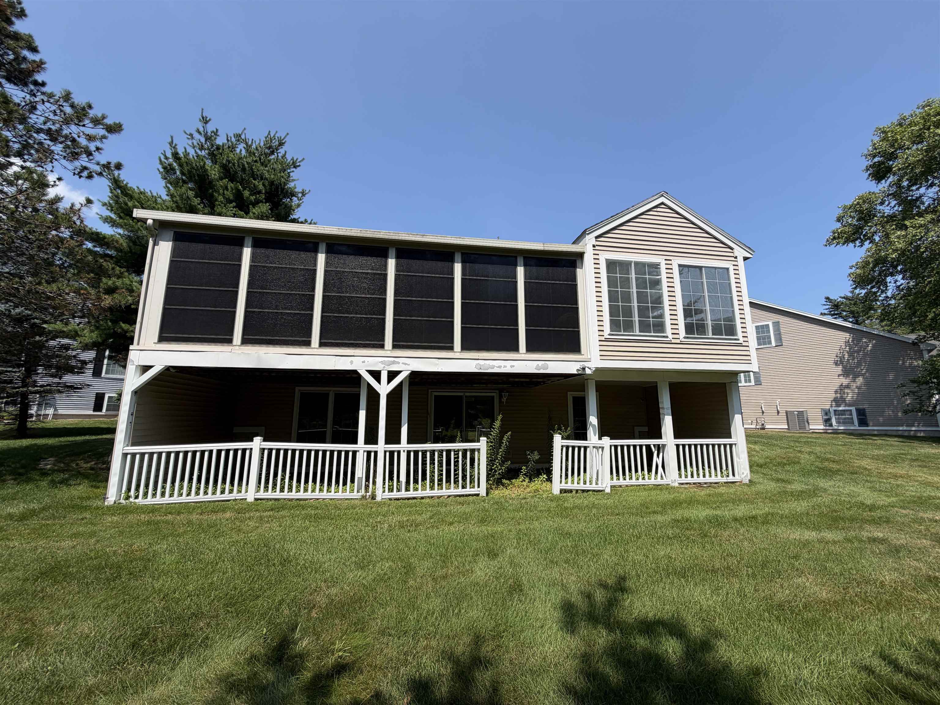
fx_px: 380
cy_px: 352
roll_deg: -0.1
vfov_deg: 85.7
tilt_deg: +8.9
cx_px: 470
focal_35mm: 14
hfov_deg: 102.1
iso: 25
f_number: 2.2
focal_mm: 2.22
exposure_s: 1/770
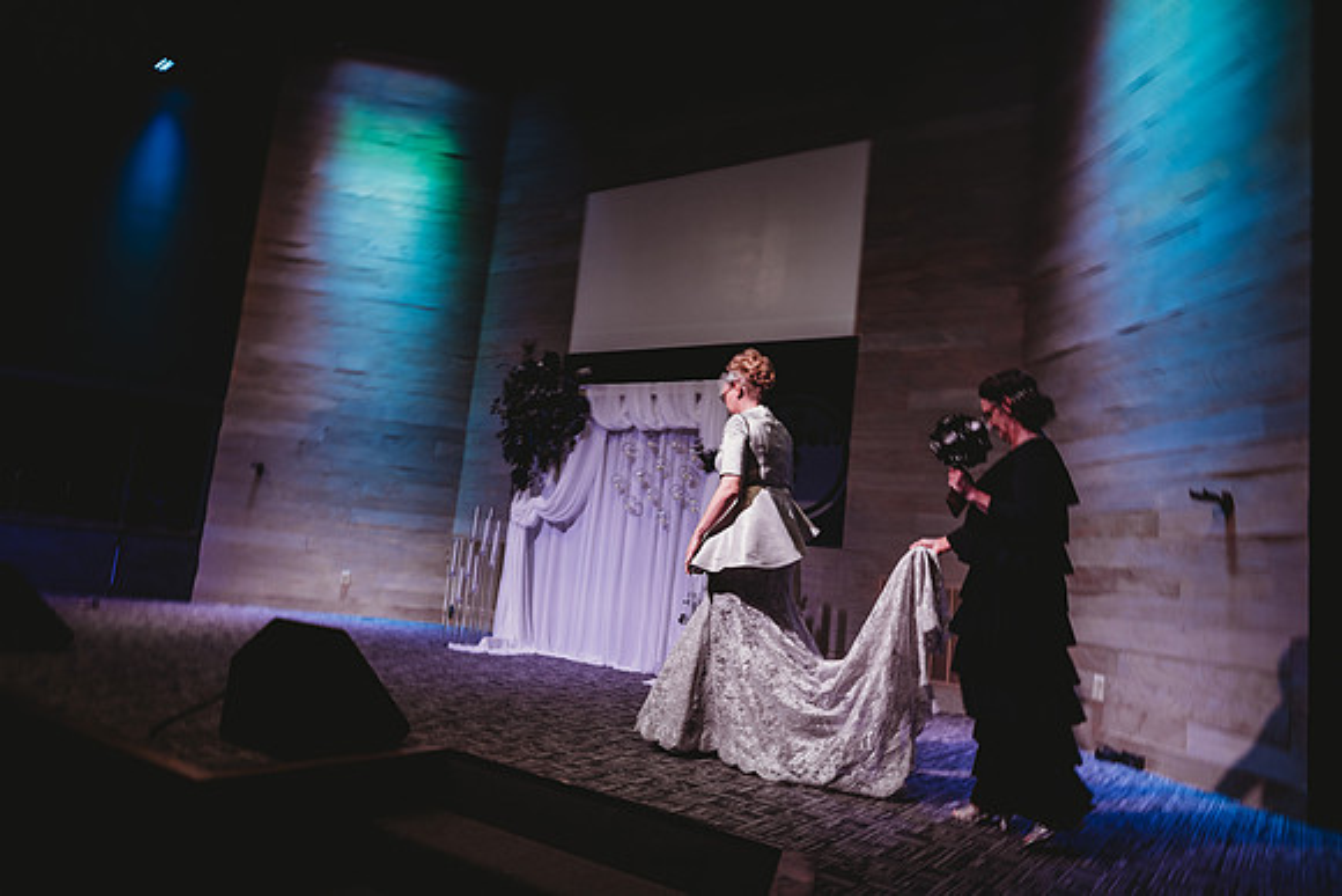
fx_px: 895
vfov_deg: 53.2
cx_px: 671
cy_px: 448
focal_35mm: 24
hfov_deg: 73.7
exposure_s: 1/125
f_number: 2.2
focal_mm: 24
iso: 200
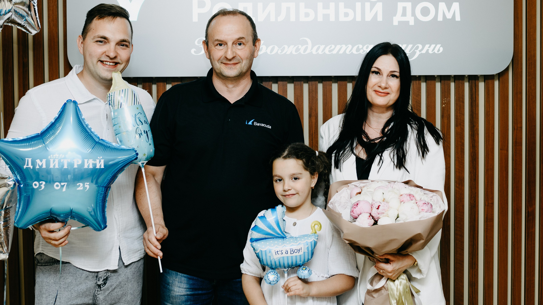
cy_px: 99
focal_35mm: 59
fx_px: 850
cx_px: 320
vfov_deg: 20.3
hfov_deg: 35.3
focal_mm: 35
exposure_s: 1/160
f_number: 3.2
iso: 125
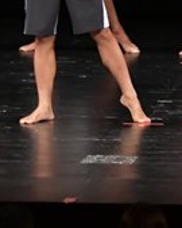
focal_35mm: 634
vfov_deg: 3.1
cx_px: 207
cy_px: -42
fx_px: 4273
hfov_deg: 2.4
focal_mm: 98
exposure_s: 1/400
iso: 3200
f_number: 5.6
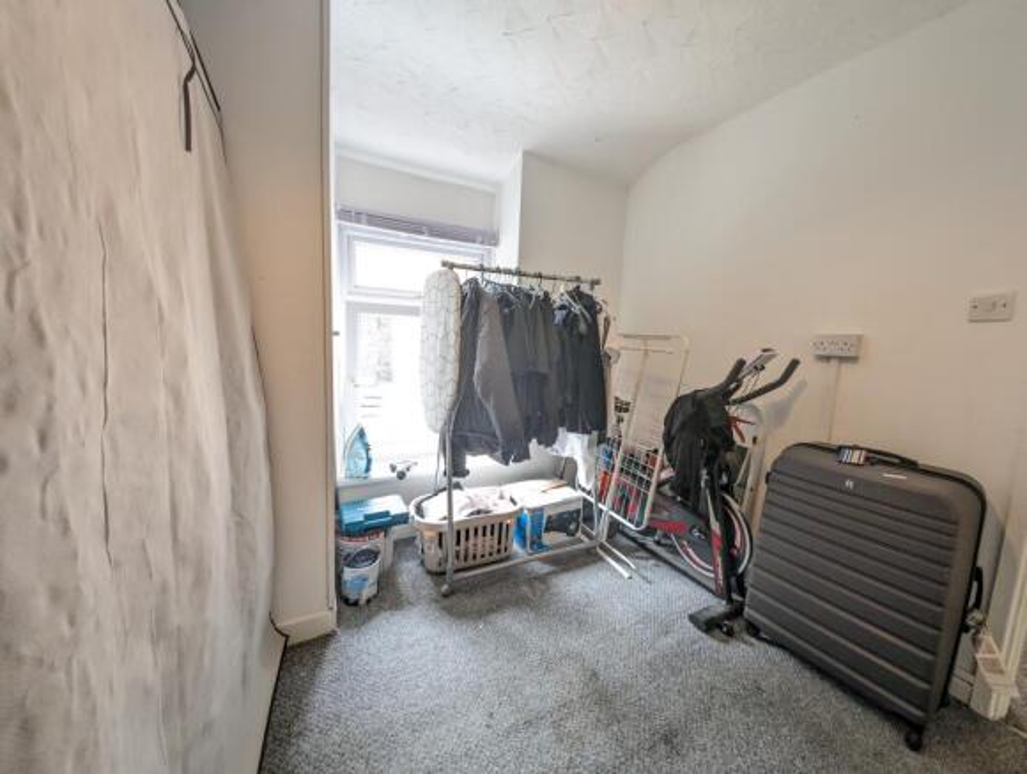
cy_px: 387
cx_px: 514
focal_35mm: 12
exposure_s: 1/53.1
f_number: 1.95
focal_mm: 2.23
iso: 170
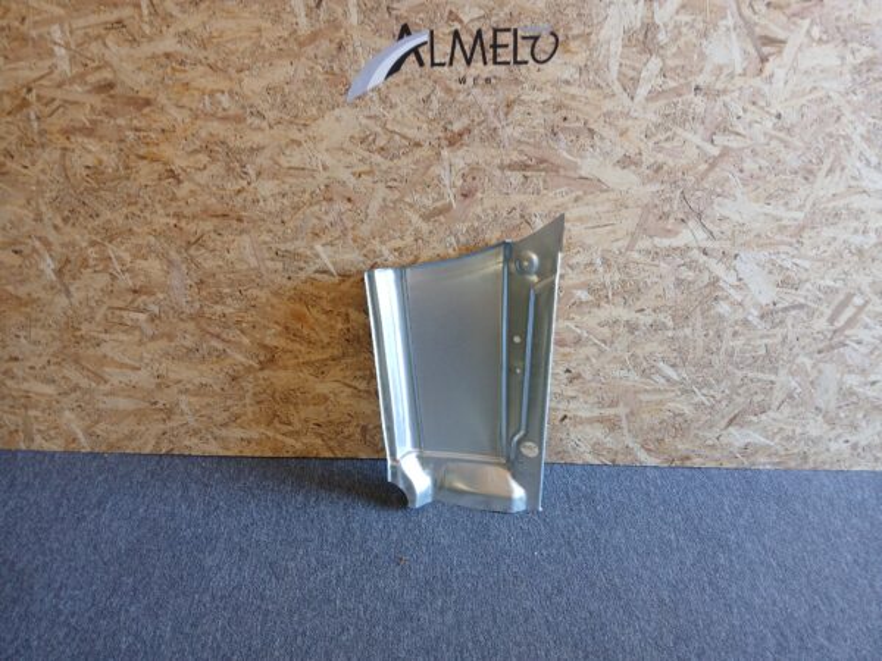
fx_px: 662
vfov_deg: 53.1
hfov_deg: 67.3
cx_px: 441
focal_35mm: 26
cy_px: 330
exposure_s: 1/50
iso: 160
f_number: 1.8
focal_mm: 3.98
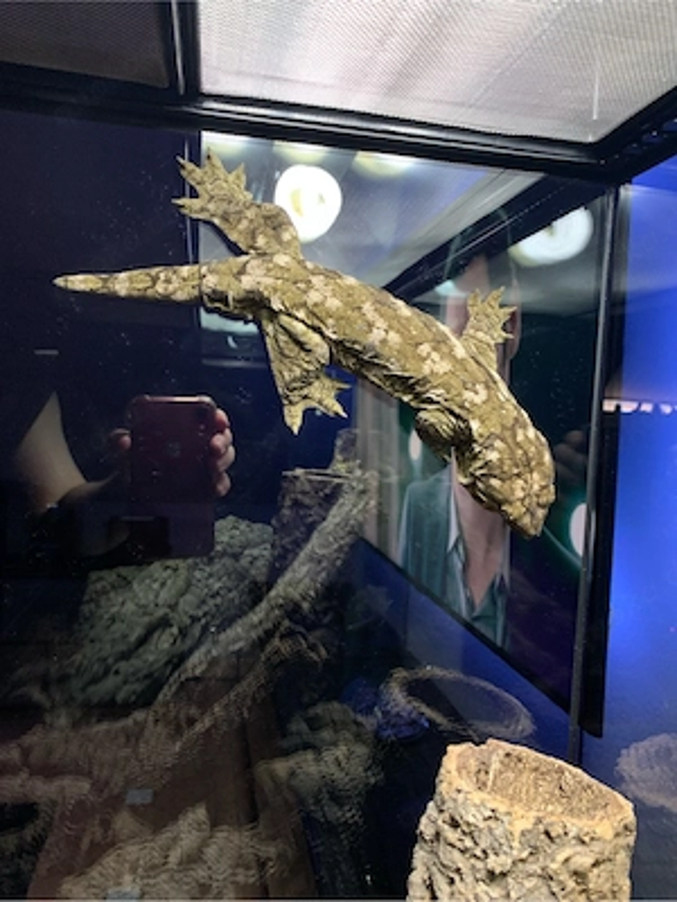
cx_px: 338
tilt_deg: -1.8
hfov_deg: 53.1
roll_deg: -1.4
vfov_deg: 67.3
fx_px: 678
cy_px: 451
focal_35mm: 26
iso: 320
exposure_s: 1/25
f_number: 1.8
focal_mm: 4.25
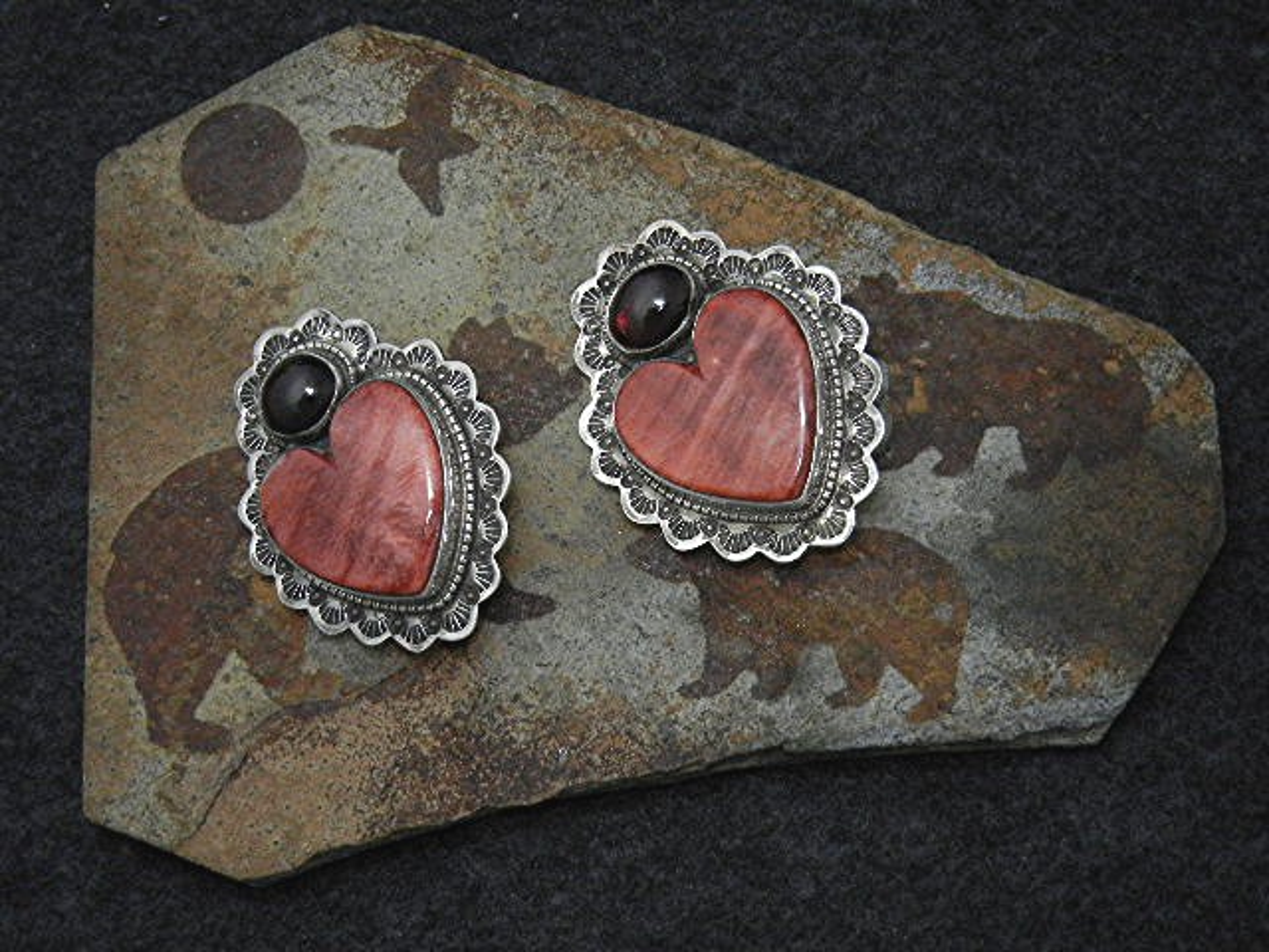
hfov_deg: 42.1
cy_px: 476
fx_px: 1650
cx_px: 634
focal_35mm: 45
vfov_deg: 32.2
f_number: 7.6
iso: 800
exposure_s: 1/30
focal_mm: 8.1
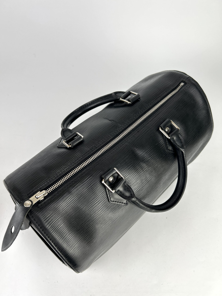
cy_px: 148
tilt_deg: -59.9
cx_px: 111
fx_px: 222
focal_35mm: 26
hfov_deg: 53.1
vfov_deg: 67.3
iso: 32
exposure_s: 1/125
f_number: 1.5
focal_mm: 5.7
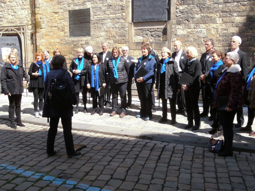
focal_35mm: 40
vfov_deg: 36.0
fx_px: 295
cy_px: 96
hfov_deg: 46.8
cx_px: 128
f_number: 3.9
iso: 80
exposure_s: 1/200
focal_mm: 7.15
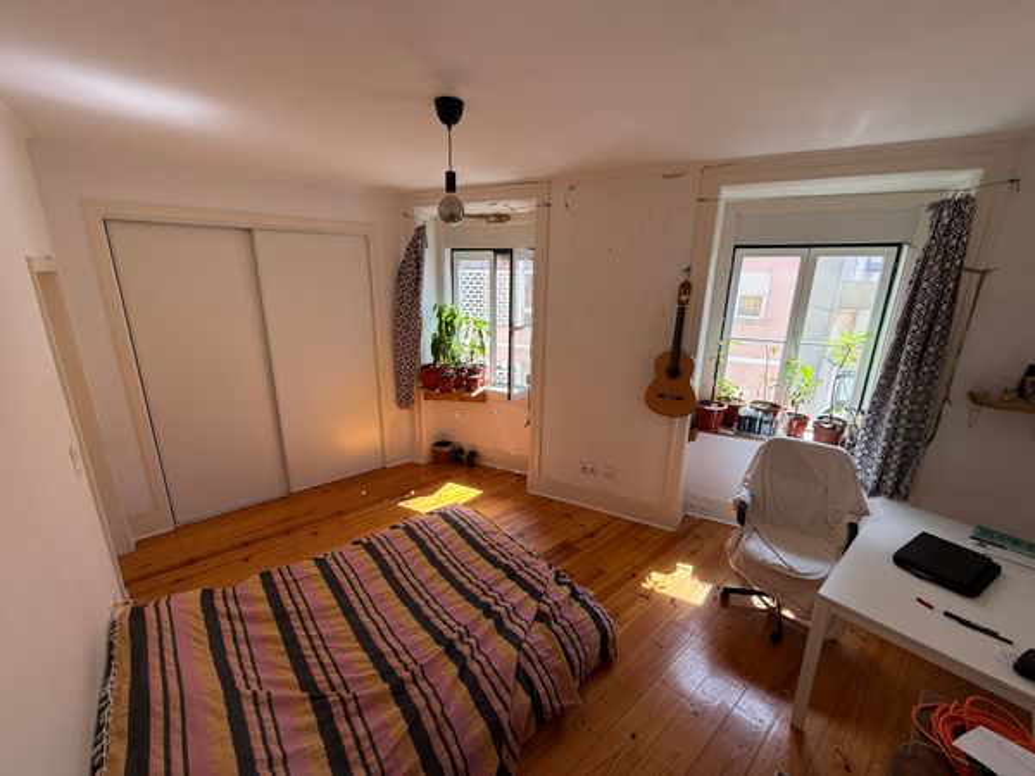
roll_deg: -0.9
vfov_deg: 85.7
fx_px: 419
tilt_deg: -14.8
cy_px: 388
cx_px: 518
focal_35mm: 14
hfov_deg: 102.1
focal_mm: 2.22
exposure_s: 1/183
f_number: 2.2
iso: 64
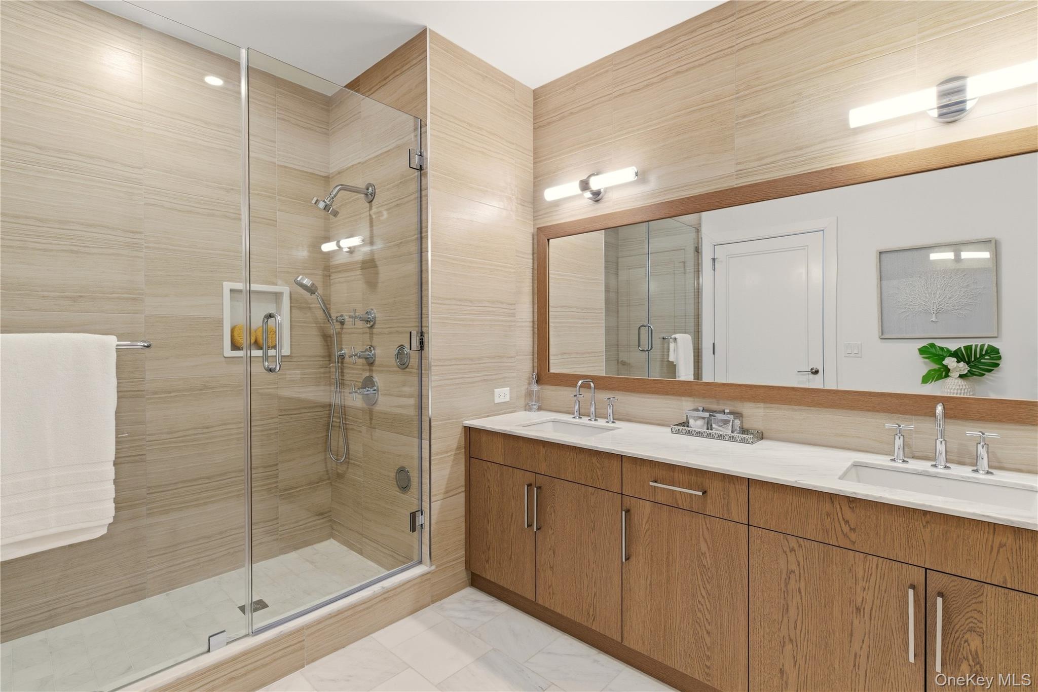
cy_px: 346
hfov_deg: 96.7
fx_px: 461
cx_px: 519
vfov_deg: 73.7
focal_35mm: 16
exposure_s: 1/25
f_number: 9
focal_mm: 16
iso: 250
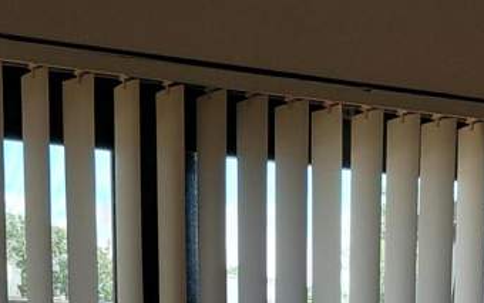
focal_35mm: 83
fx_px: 1096
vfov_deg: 13.9
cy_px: 563
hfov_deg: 24.9
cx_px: 293
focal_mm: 4.69
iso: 50
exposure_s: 1/144
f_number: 1.8
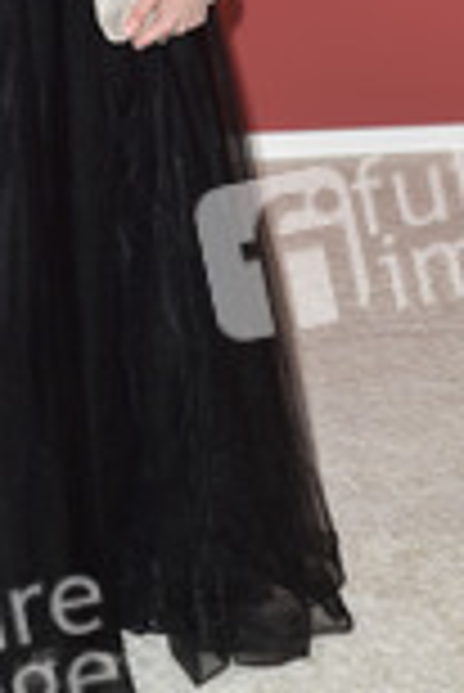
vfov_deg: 14.9
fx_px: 2604
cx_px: 20
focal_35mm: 135
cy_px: 9
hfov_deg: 10.1
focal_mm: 52
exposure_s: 1/250
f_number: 6.3
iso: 400
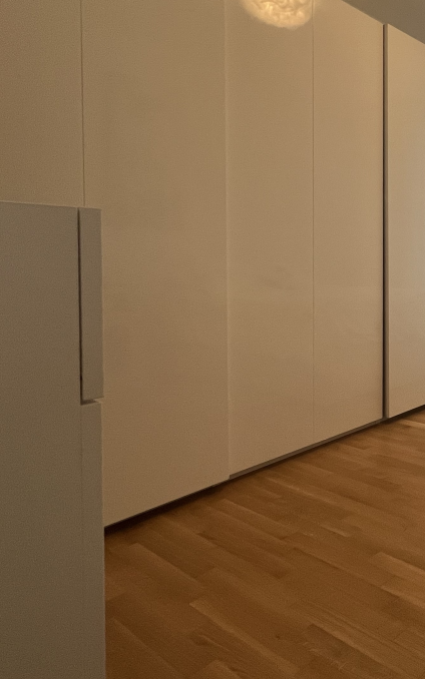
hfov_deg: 38.2
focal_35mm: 26
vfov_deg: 69.6
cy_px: 268
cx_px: 483
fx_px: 482
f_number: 1.8
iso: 160
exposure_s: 1/100
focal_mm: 1.57
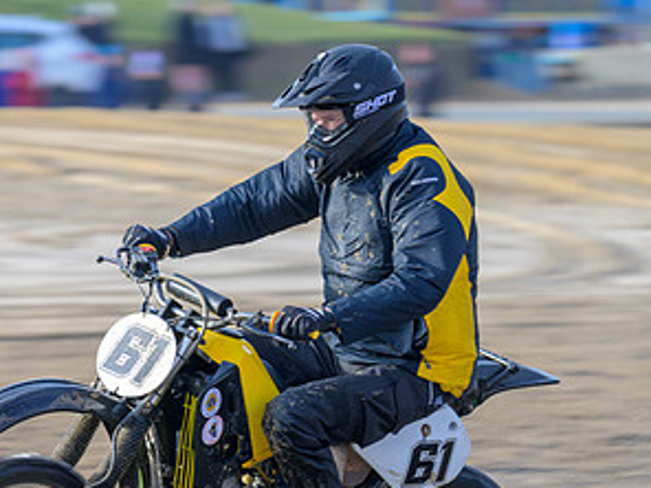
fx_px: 9554
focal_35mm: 508
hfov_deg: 3.9
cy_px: 362
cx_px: 123
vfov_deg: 2.9
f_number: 8
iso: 280
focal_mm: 270
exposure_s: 1/160
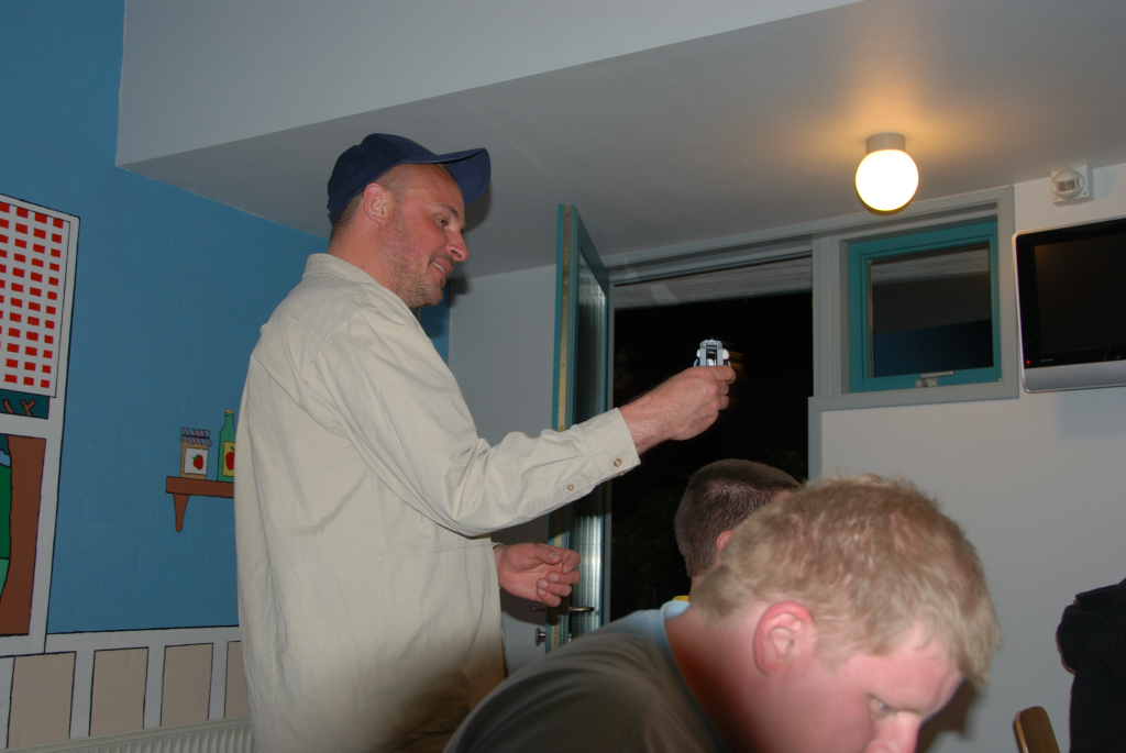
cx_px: 563
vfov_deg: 34.3
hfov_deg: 49.5
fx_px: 1221
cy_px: 376
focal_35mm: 39
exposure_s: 1/15
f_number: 4
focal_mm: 26
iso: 100
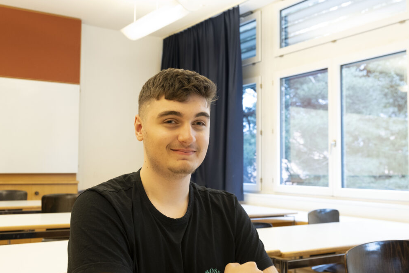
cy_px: 138
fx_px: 466
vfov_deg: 32.6
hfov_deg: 47.4
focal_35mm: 41
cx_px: 201
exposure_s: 1/40
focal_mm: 26.5
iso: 1600
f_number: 5.6
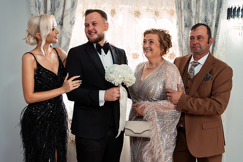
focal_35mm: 39
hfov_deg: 49.7
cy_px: 76
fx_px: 262
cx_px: 116
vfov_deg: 34.3
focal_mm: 35
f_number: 2.8
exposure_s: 1/250
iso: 500
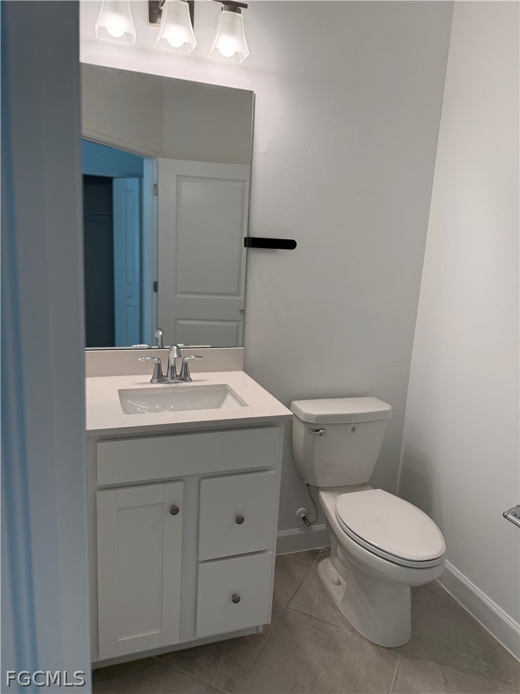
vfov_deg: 71.6
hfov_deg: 56.8
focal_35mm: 24
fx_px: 481
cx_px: 260
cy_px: 347
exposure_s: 1/227
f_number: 1.78
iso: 125
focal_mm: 6.76
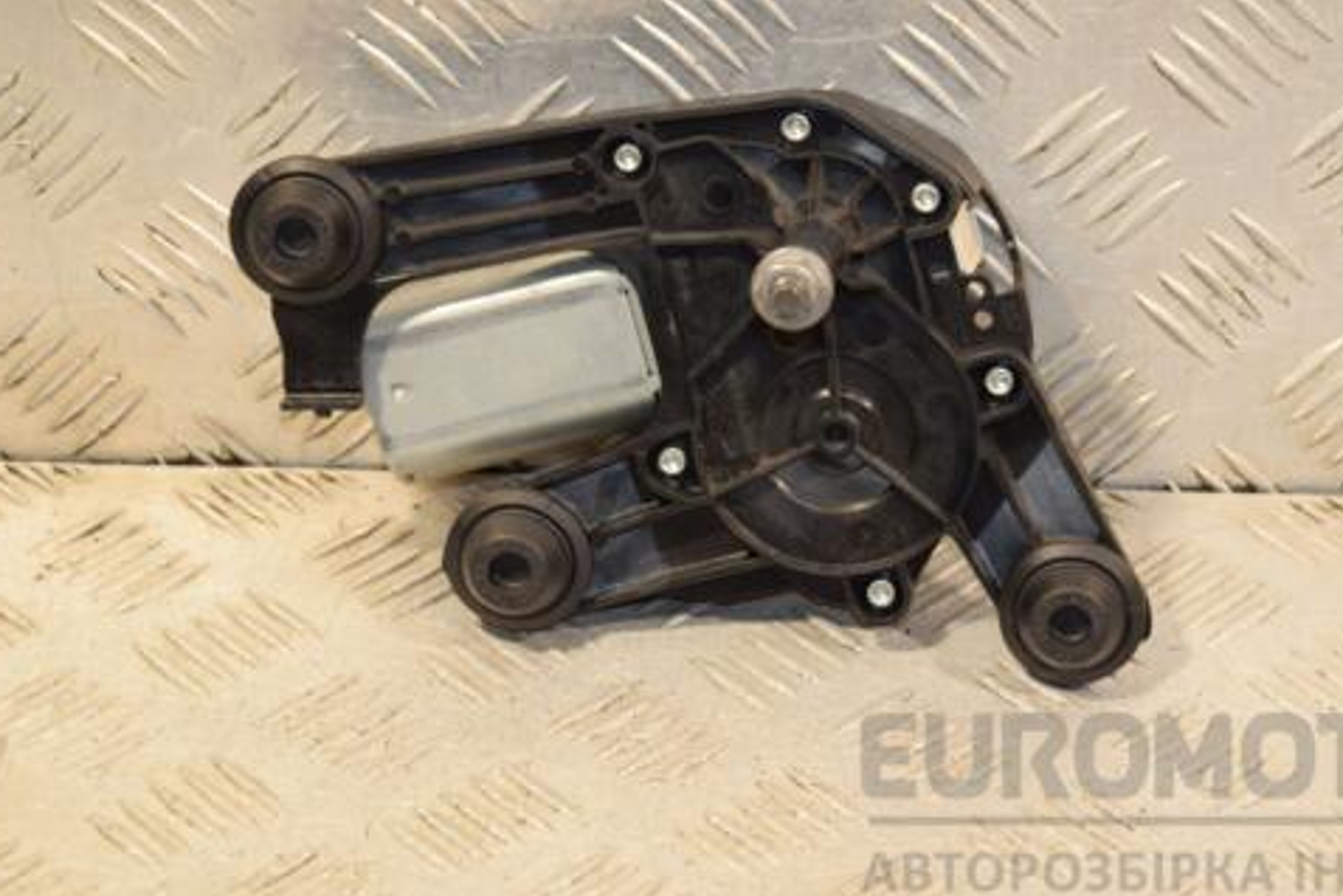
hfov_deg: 15.5
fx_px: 4924
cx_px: 808
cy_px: 380
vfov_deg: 10.4
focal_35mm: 132
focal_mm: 70
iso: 800
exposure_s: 1/200
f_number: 6.3
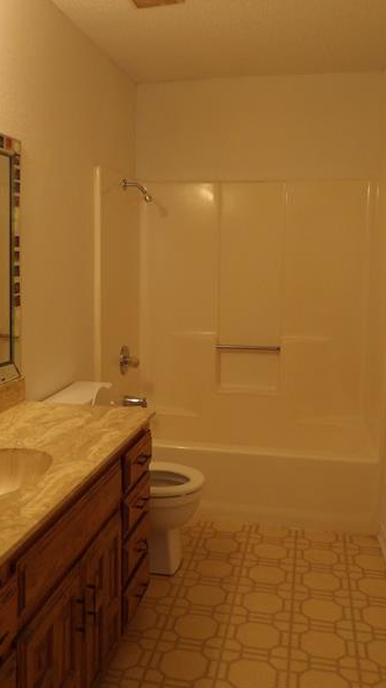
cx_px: 174
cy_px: 298
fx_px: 619
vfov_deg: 57.8
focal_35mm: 34
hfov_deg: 34.6
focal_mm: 4.3
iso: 200
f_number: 3.2
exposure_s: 1/18
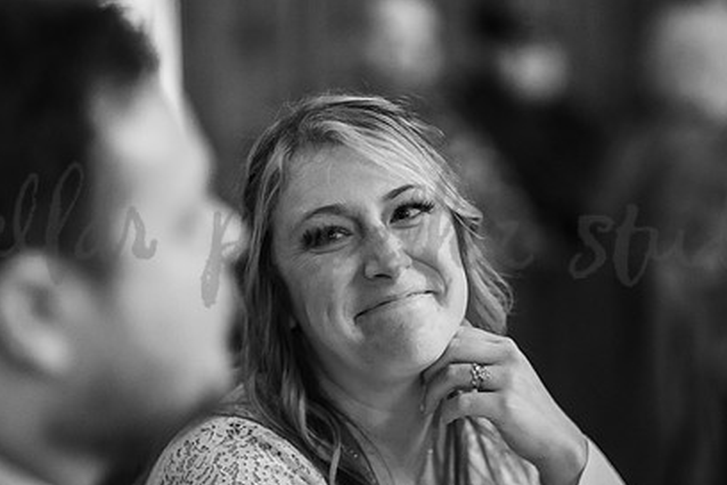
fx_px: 2504
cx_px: 365
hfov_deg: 16.5
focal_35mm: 124
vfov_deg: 11.1
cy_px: 228
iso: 2500
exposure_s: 1/200
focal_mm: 85
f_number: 1.4
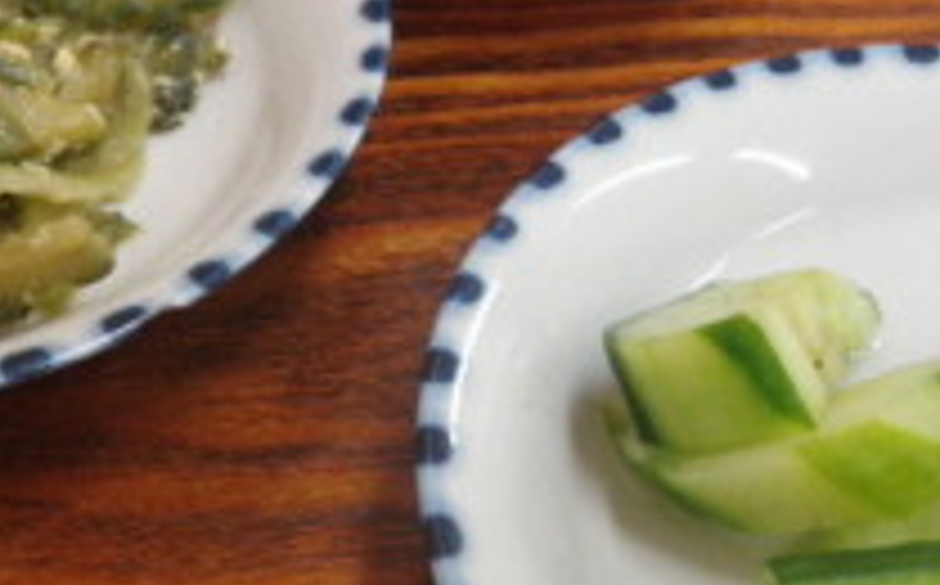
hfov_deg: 32.0
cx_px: 409
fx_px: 1637
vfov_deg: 20.2
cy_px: 243
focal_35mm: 64
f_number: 3.5
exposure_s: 1/25
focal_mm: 5
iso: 200
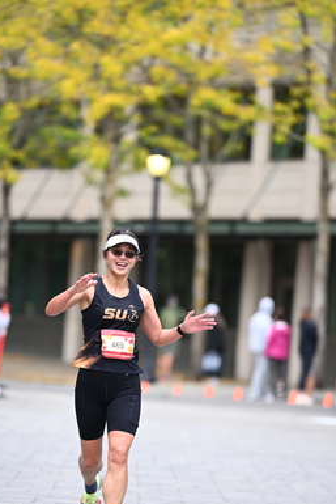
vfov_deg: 7.2
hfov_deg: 4.8
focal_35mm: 286
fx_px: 4000
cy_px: 329
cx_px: 180
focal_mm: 200
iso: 1000
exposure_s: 1/2000
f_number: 2.8
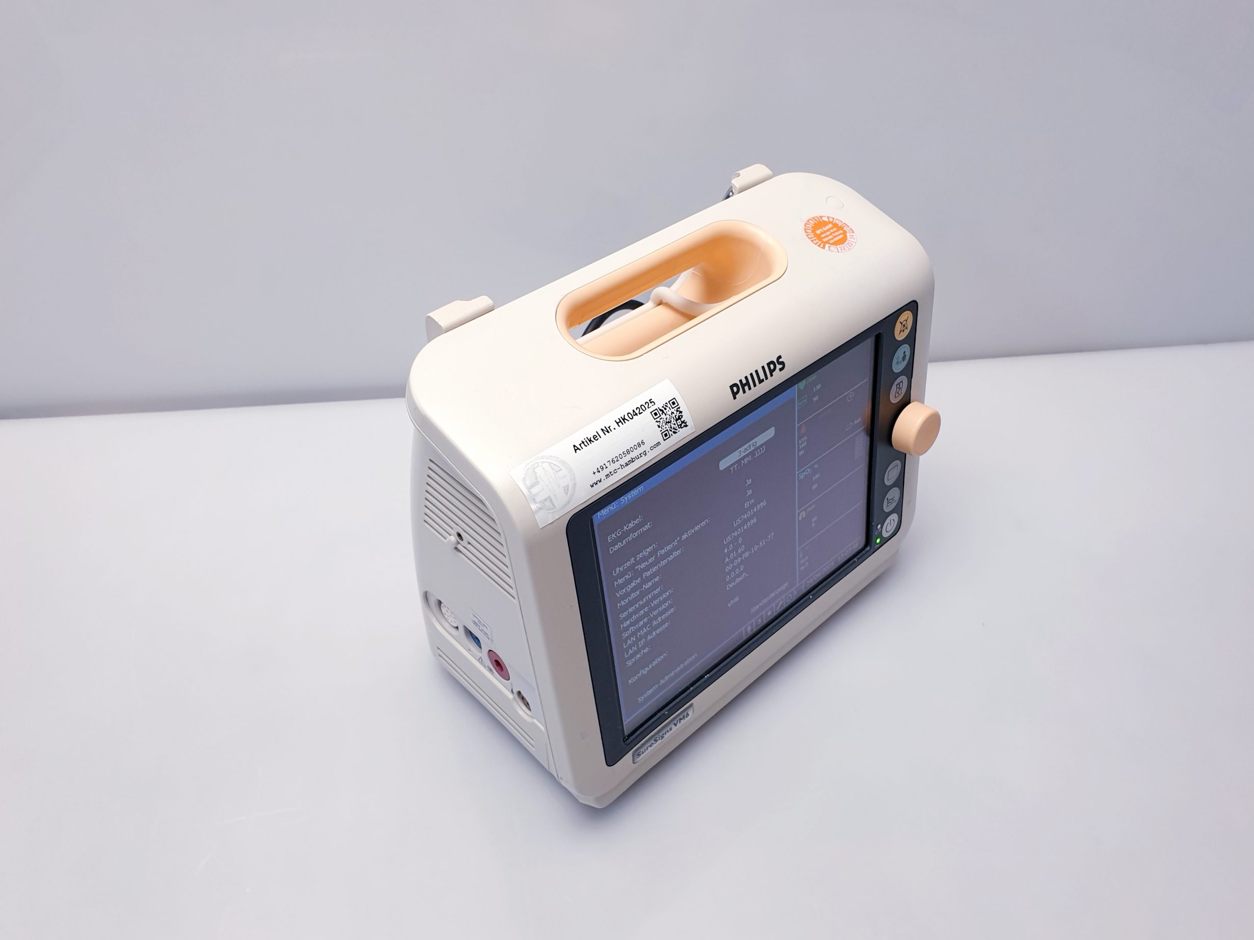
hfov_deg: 65.3
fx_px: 978
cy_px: 477
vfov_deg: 51.4
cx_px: 644
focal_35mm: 27
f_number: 2.4
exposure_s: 1/100
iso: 100
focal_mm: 4.3
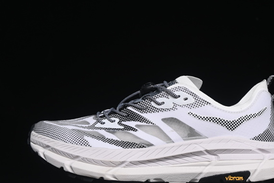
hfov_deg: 19.4
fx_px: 799
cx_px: 162
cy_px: 108
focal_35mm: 105
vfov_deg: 13.0
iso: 160
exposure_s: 1/80
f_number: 7.1
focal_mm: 50
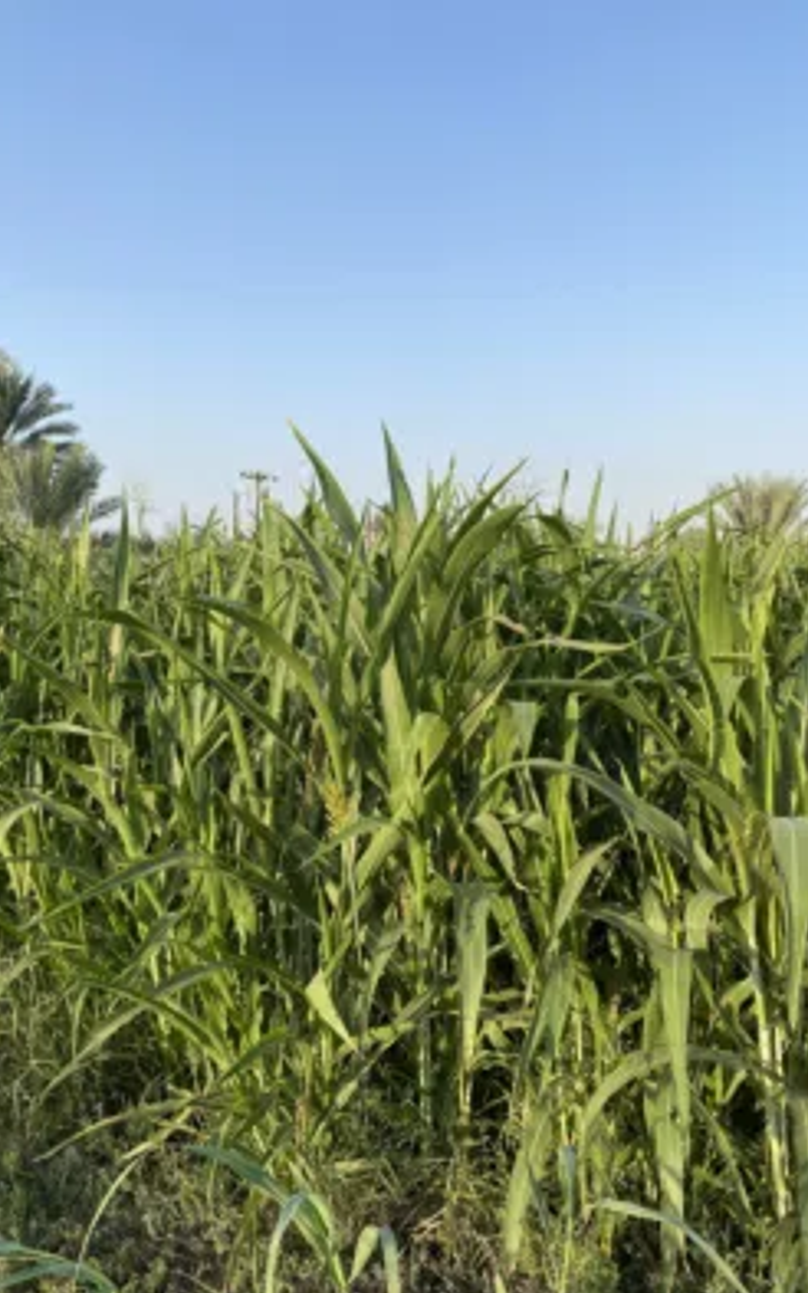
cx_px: 358
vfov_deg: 66.5
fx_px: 987
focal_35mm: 28
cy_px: 653
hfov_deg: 44.4
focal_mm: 4.25
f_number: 1.8
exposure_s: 1/1072
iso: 32
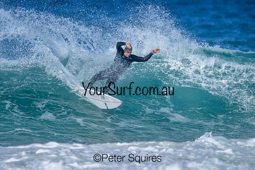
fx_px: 7767
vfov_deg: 1.3
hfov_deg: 1.9
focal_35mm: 1096
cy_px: 73
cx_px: 92
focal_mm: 800
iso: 250
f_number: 6.3
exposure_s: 1/2000
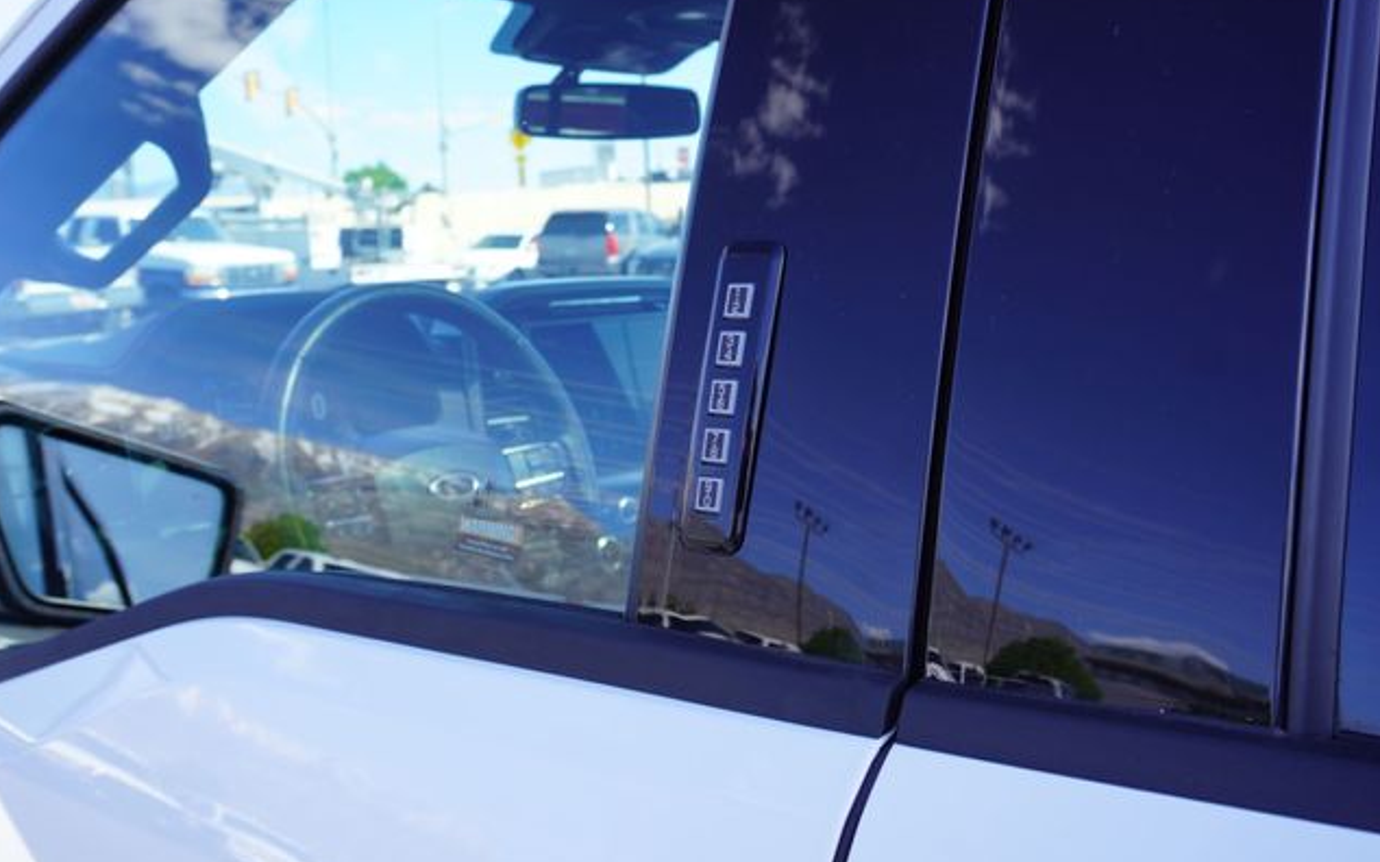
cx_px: 688
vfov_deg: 35.8
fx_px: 1335
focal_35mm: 36
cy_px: 433
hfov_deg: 54.6
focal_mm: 23
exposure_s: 1/100
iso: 100
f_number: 6.3
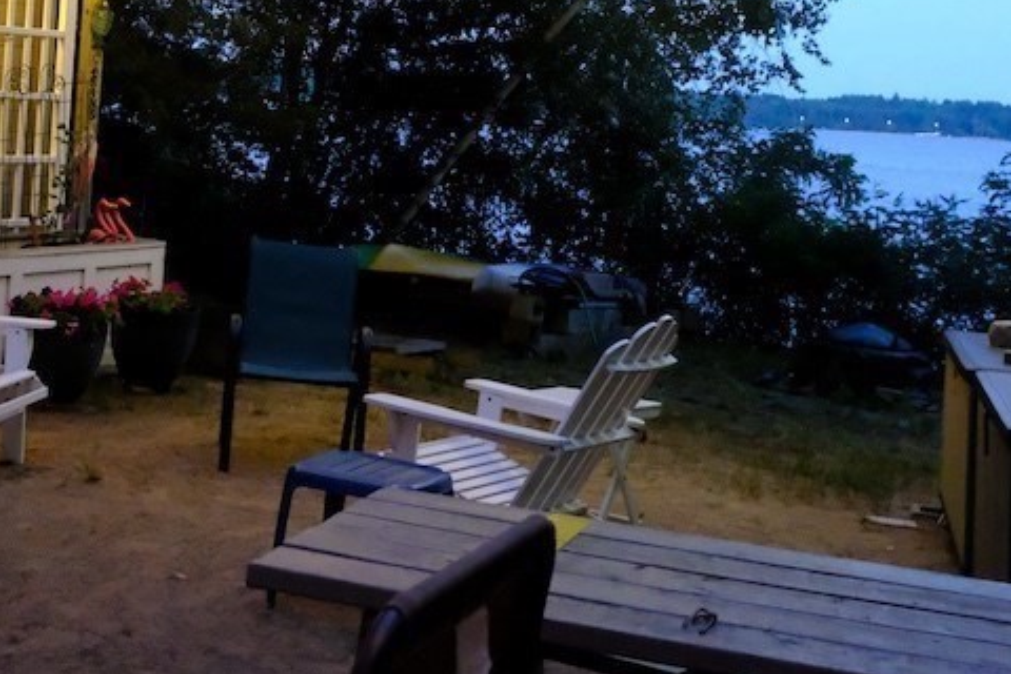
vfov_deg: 22.1
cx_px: 227
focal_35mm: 60
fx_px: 1685
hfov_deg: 32.6
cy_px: 67
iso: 12800
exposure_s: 1/15
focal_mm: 21.4
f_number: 5.6
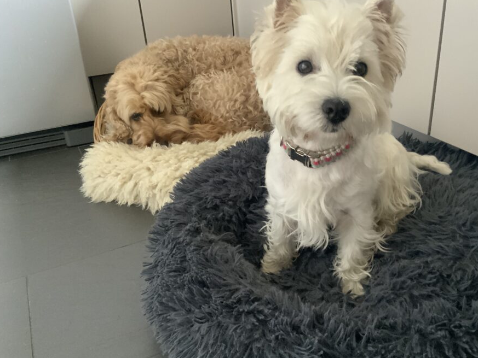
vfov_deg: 41.8
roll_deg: +3.6
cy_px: 179
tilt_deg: -26.2
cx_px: 275
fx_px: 470
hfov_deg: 53.7
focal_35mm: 34
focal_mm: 3
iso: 320
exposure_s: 1/40
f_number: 1.8
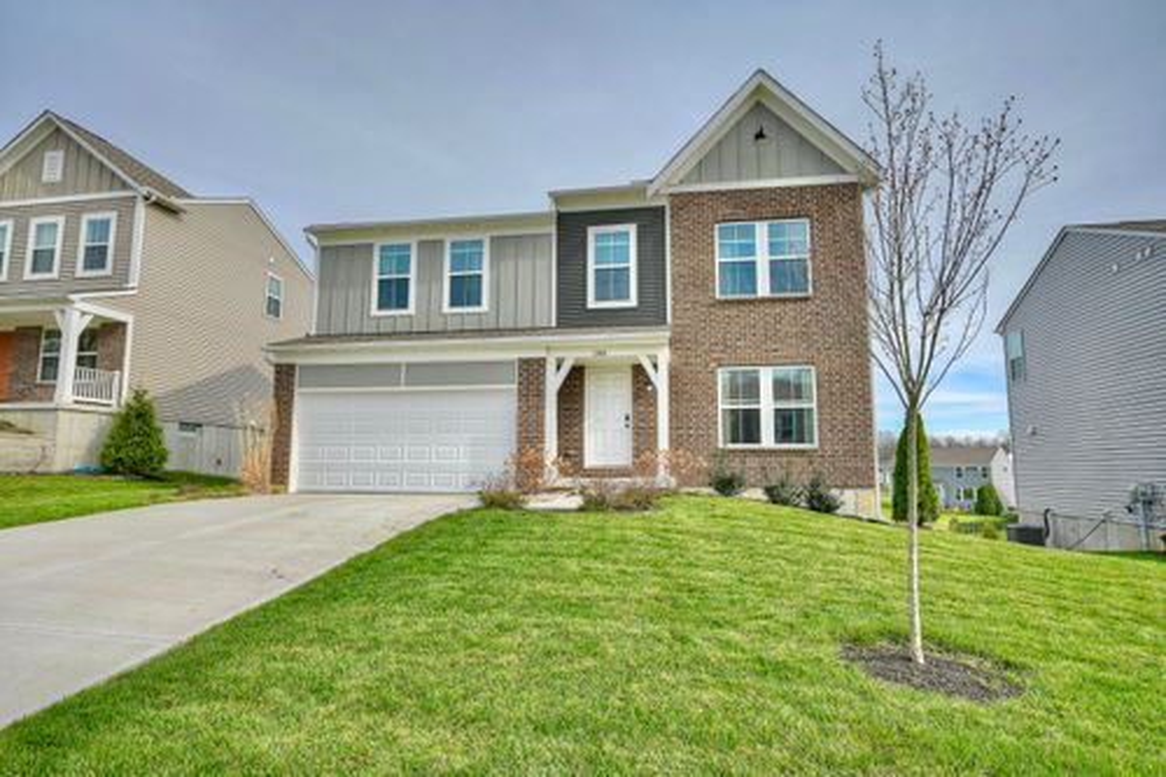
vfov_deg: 63.2
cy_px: 388
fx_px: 631
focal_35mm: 20
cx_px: 583
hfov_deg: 85.4
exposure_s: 1/50
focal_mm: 19.5
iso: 100
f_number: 11
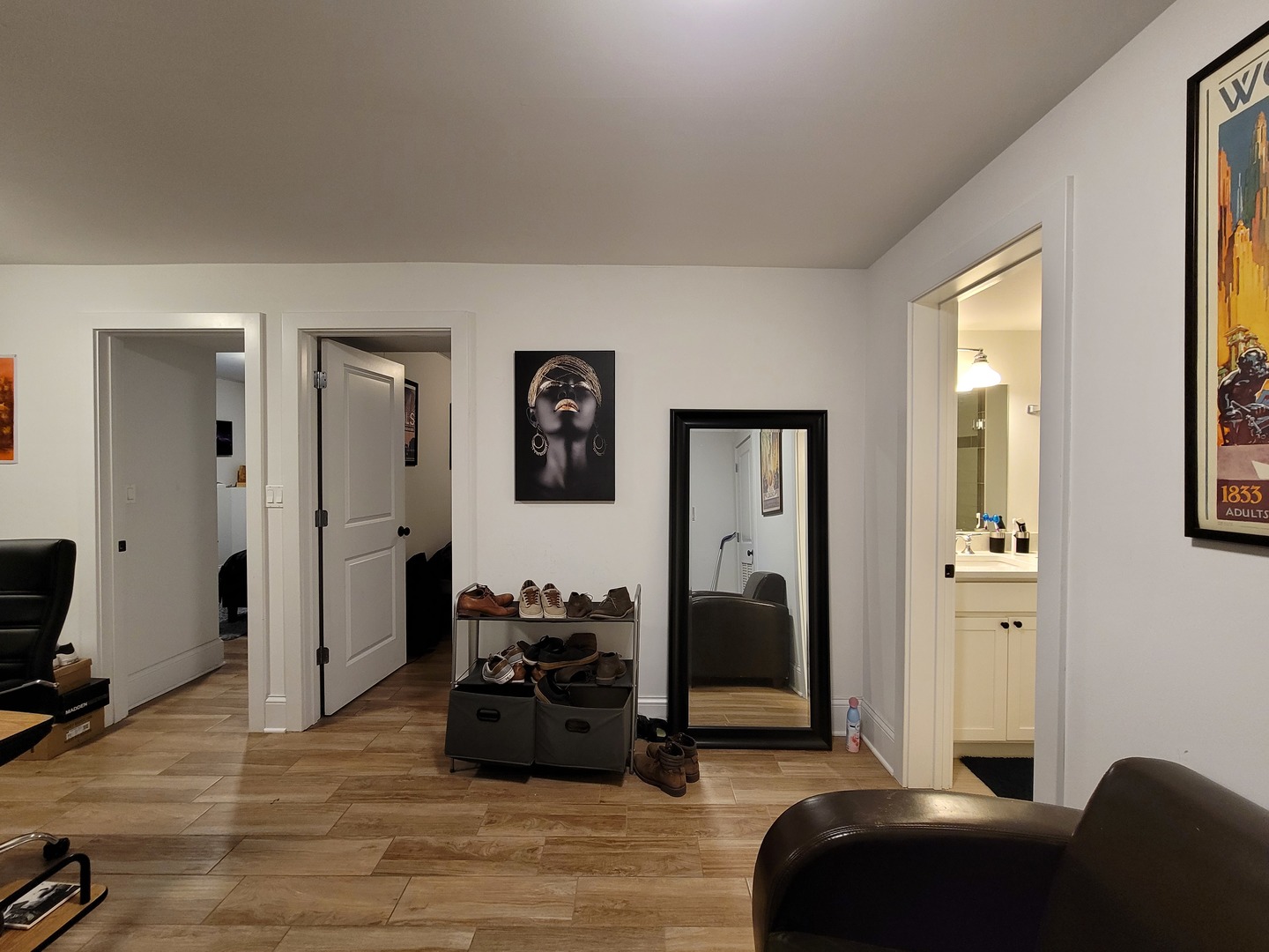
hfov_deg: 106.2
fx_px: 477
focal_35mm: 13
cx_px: 634
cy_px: 476
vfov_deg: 89.9
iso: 400
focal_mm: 2.2
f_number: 2.2
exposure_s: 1/59
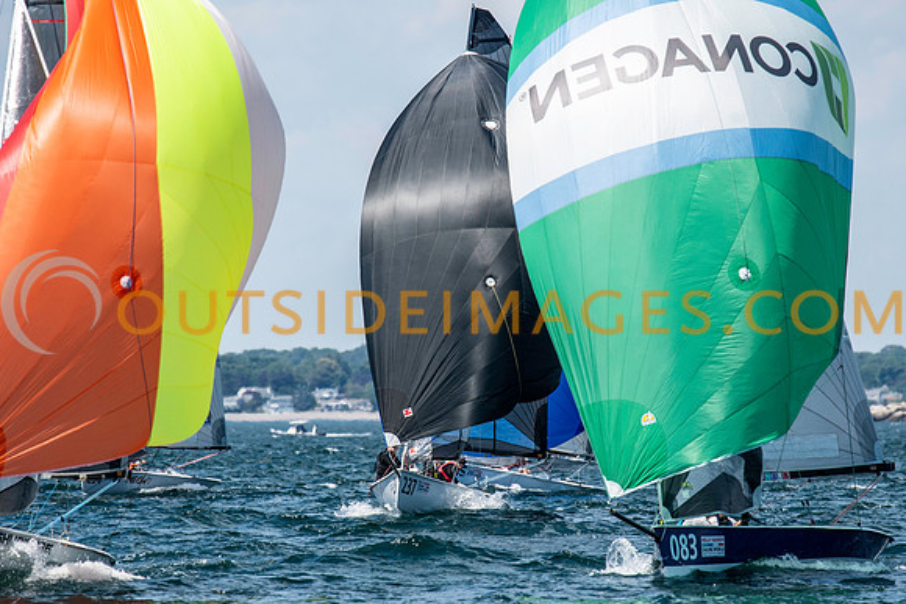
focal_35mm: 450
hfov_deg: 4.6
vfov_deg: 3.1
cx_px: 453
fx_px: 11327
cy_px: 302
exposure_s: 1/2000
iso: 320
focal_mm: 300
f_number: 5.6
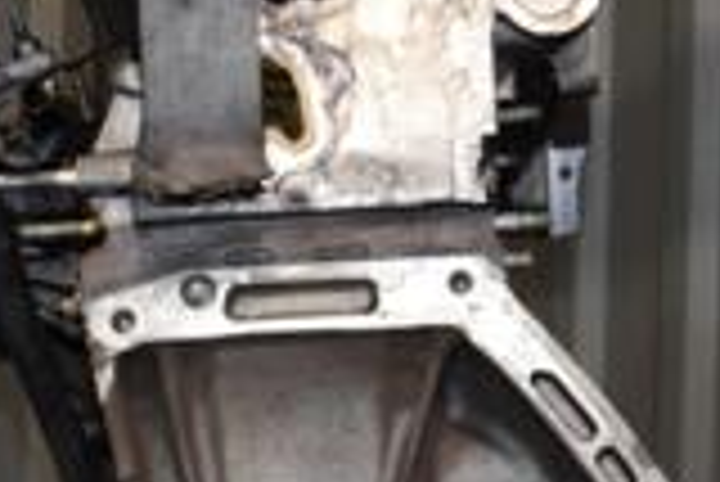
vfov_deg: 13.4
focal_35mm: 101
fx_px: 2022
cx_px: 207
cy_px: 500
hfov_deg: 20.1
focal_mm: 18
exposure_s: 1/60
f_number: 5
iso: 800
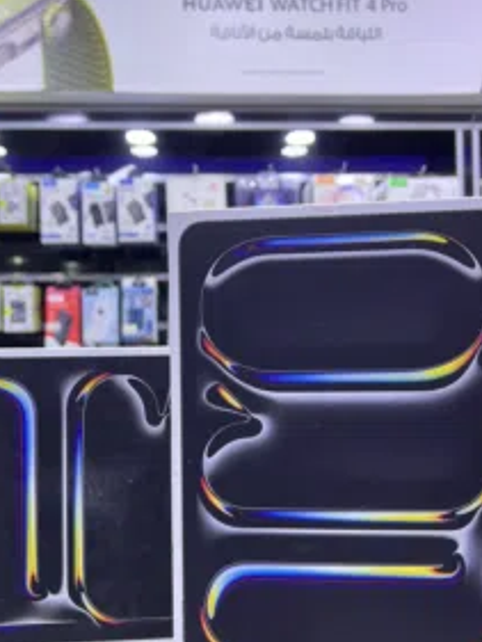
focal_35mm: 37
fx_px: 686
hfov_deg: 38.7
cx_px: 219
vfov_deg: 50.1
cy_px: 347
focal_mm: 5.7
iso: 64
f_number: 1.5
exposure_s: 1/100
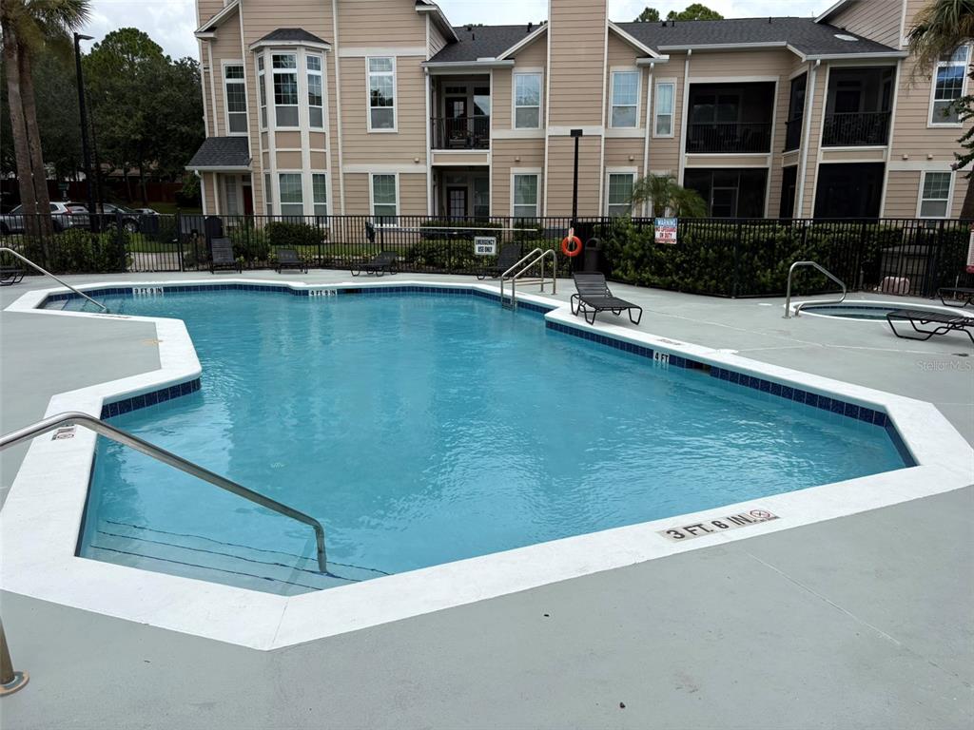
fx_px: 732
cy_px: 365
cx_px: 487
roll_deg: +0.2
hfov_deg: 67.3
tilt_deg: -13.3
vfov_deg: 53.1
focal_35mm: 26
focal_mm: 5.96
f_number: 1.6
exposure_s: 1/2747
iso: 50
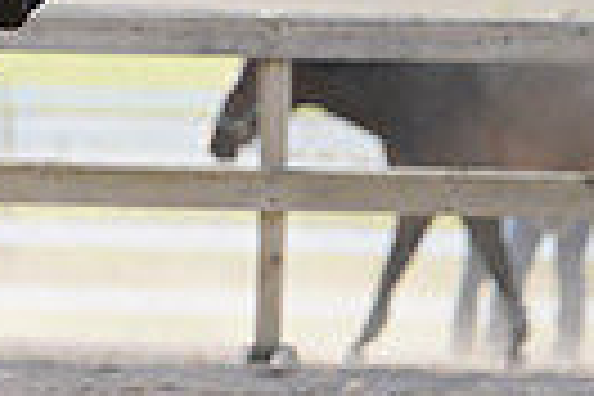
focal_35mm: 879
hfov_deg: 2.3
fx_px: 14502
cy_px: -128
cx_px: -634
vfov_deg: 1.6
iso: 1000
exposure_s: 1/1600
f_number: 5
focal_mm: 200
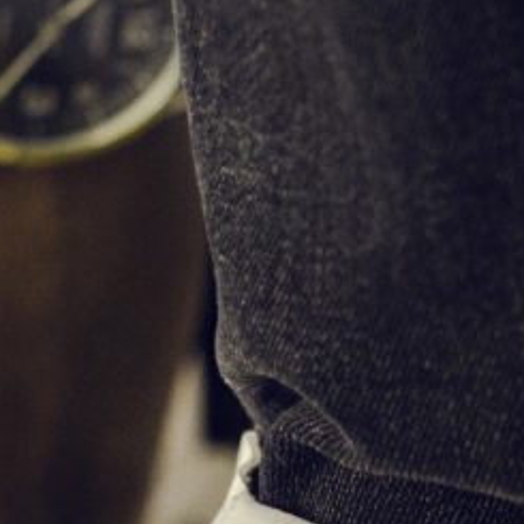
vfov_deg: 3.6
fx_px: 8289
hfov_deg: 3.6
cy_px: 1245
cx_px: 545
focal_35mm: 484
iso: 800
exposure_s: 1/1600
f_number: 4
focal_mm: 90
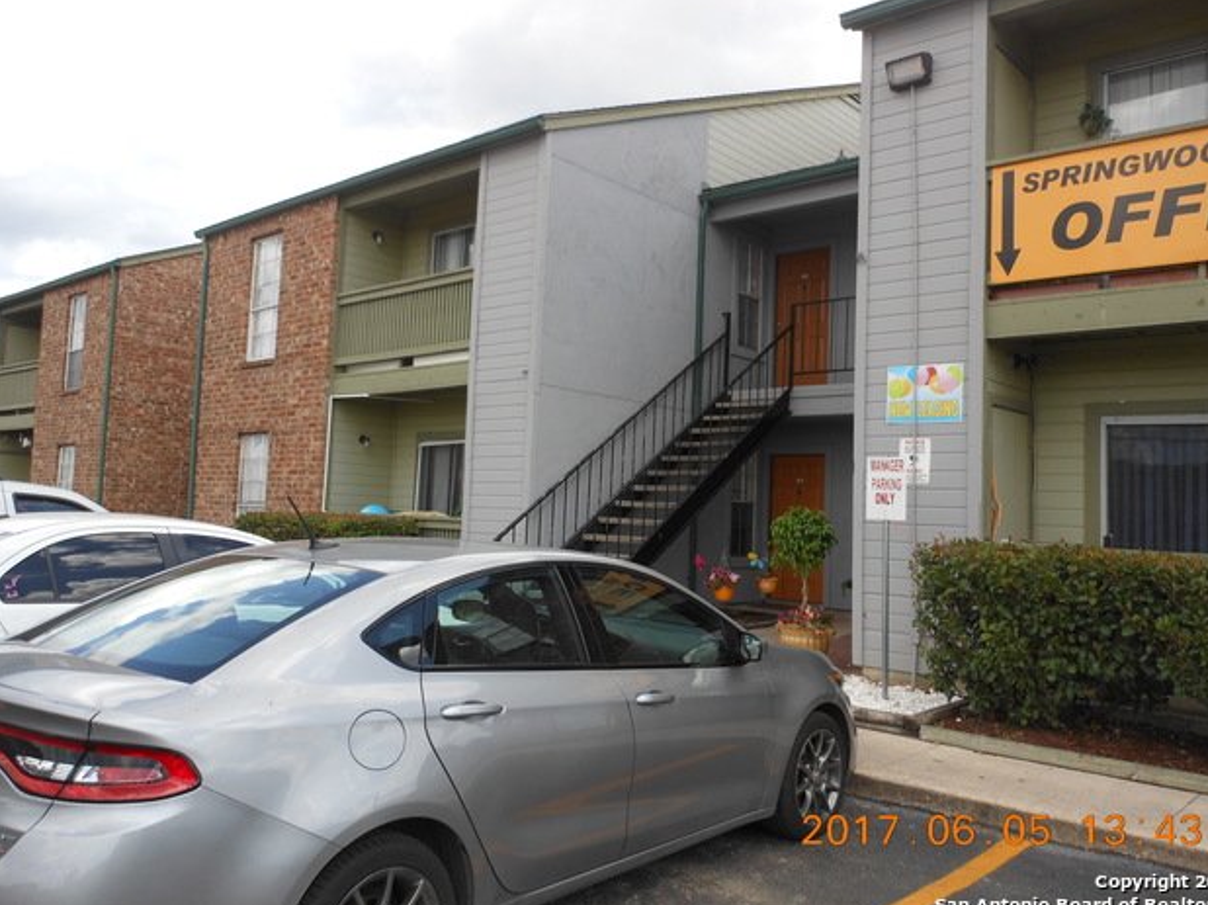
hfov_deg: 61.7
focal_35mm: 29
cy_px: 448
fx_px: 1012
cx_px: 622
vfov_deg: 48.2
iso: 80
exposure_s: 1/320
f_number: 3.7
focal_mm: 5
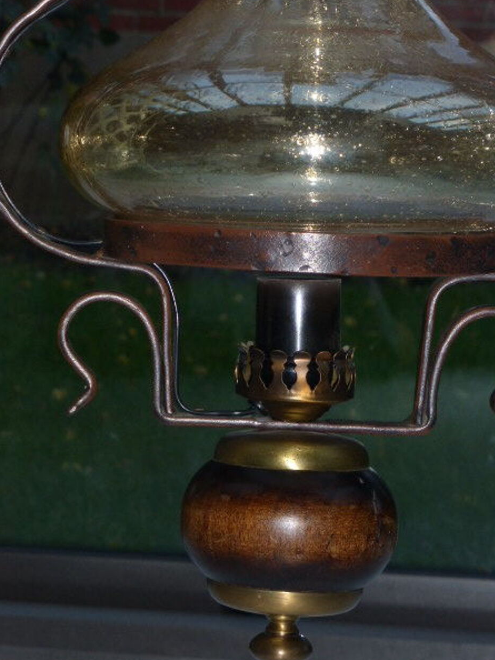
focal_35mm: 139
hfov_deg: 10.7
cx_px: 265
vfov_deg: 14.2
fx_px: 2650
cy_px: 321
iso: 200
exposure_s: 1/60
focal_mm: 23.1
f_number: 5.4
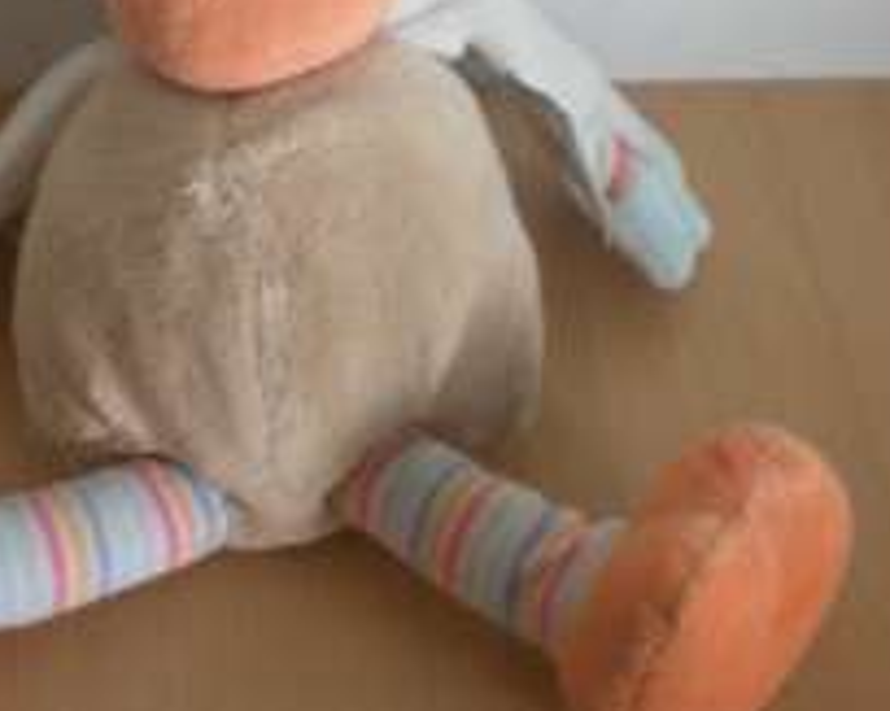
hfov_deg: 26.6
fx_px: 1869
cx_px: 270
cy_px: 196
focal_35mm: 71
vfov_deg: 21.4
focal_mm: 6.3
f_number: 3.1
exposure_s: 1/22.7
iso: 200
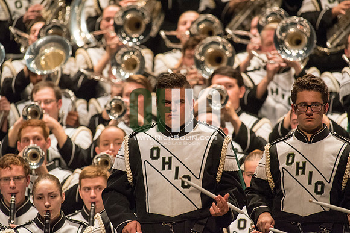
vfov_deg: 2.3
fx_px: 5834
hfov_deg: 3.4
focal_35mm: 600
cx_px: 175
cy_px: 116
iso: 4000
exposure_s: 1/320
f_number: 5.6
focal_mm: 600
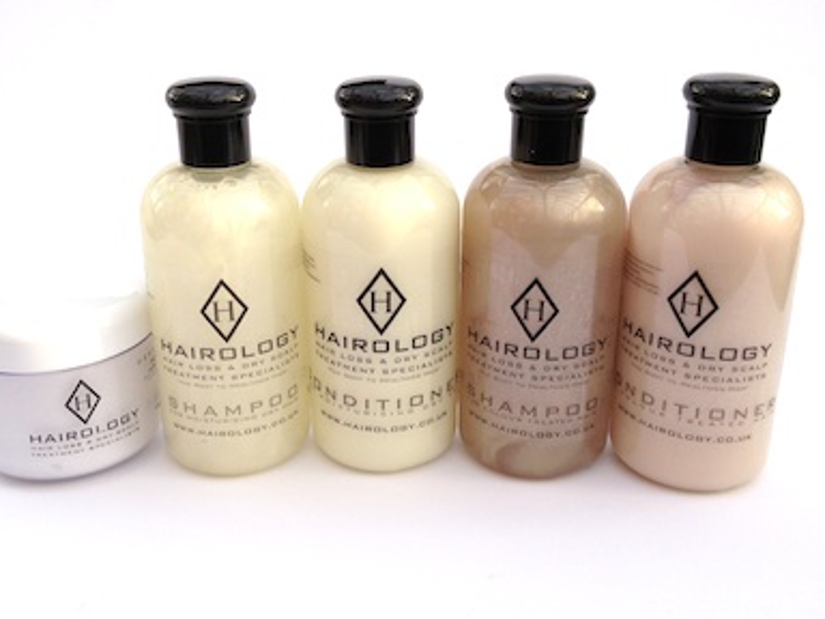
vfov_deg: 35.1
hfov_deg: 45.8
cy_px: 262
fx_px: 977
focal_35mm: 41
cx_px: 391
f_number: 2.4
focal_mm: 4.28
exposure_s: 1/292
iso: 50
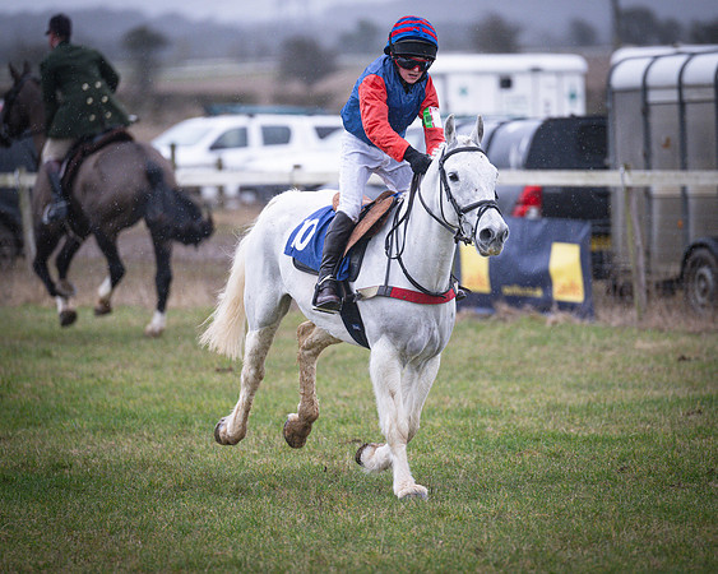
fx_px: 6208
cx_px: 345
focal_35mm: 292
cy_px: 280
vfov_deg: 5.3
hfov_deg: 6.6
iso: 1250
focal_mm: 200
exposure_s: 1/1000
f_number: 2.8
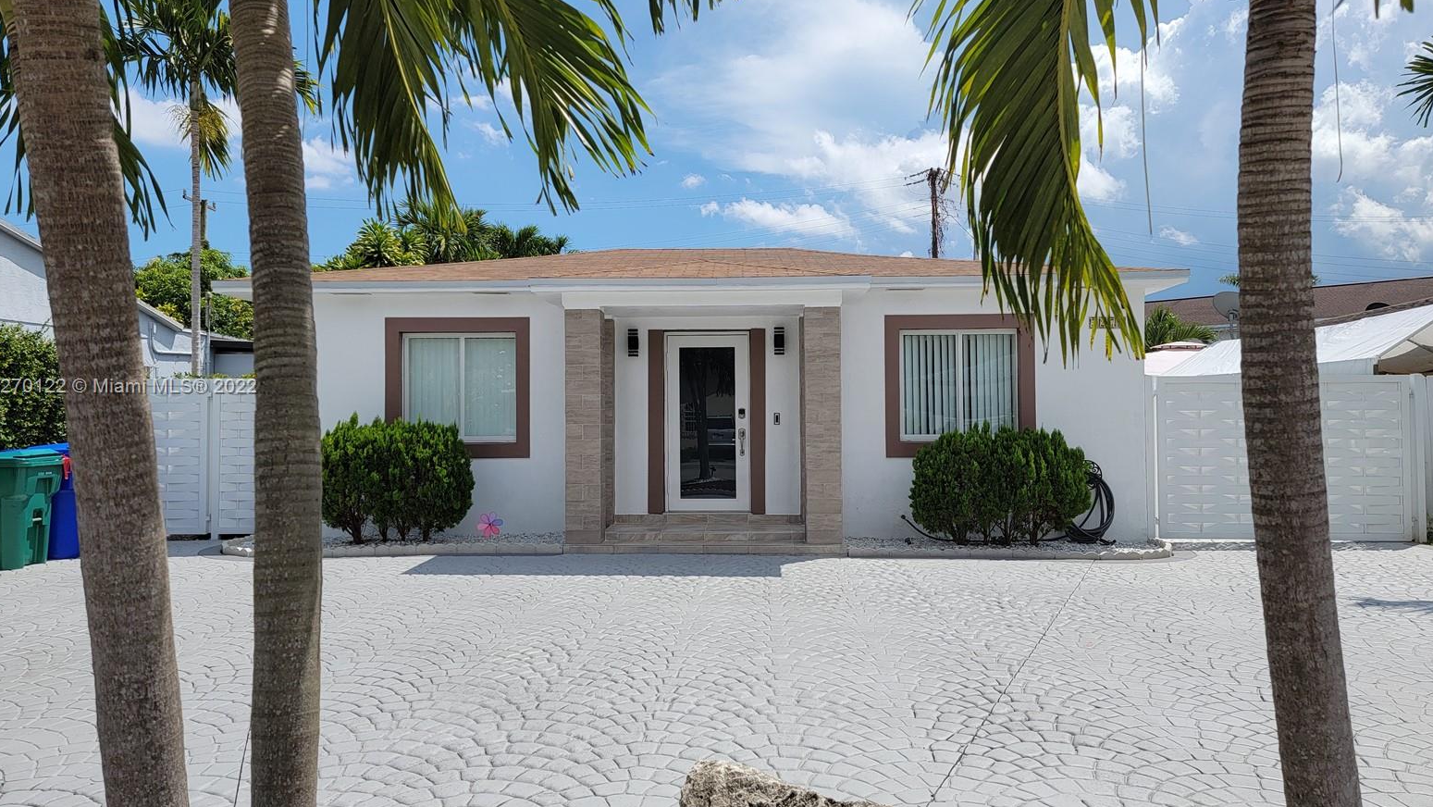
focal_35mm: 27
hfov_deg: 69.8
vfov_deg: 42.9
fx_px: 1026
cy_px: 388
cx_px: 701
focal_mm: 6.7
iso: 16
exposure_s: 1/1445
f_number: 1.8
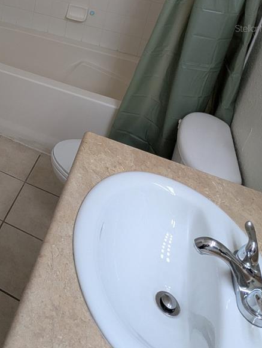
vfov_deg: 48.8
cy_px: 28
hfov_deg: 38.7
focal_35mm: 33
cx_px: 7
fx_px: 332
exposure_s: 1/40
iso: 63
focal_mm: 2.35
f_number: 2.2
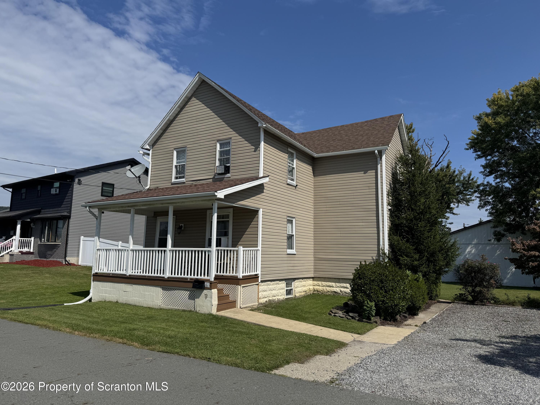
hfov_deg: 71.6
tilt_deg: +7.6
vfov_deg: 56.8
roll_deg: -0.5
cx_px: 270
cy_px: 202
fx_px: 374
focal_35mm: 24
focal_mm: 6.76
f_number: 1.78
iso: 80
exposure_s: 1/7937
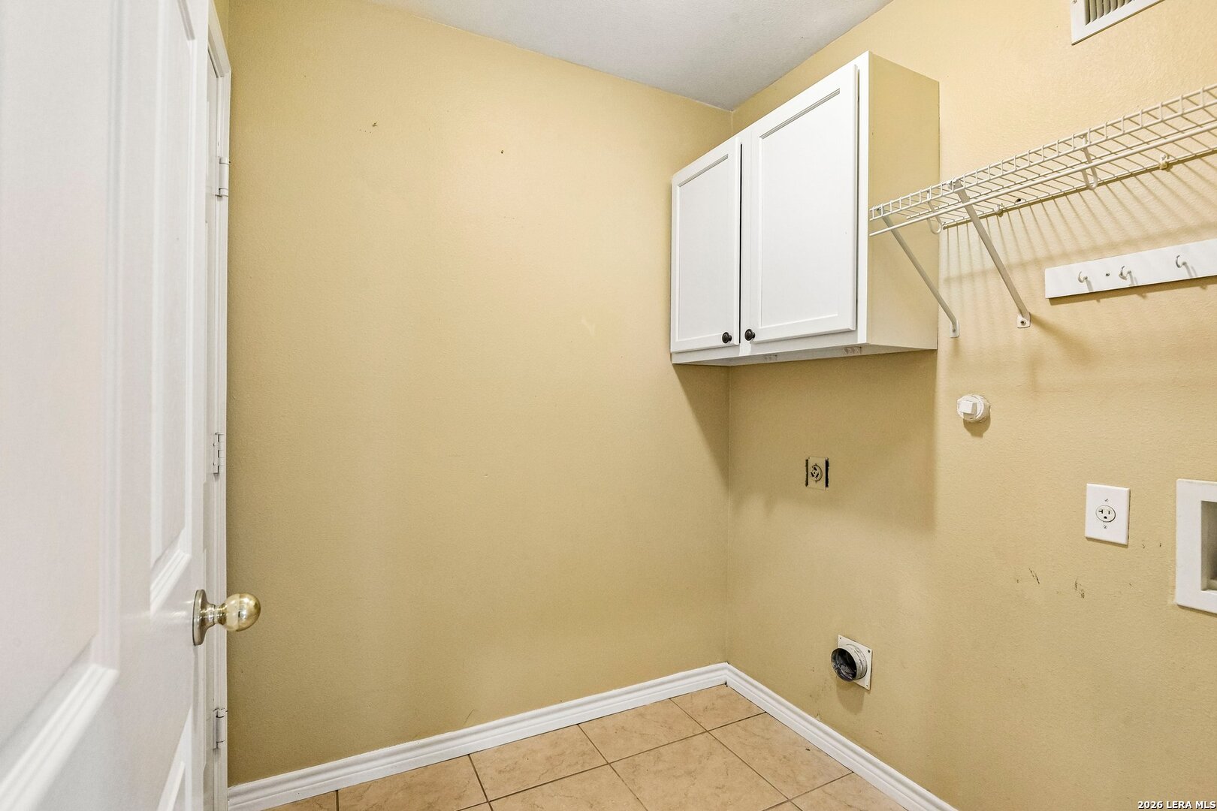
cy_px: 406
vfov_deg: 73.7
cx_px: 608
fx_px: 541
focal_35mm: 16
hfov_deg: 96.7
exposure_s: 1/15
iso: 3200
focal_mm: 16
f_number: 8
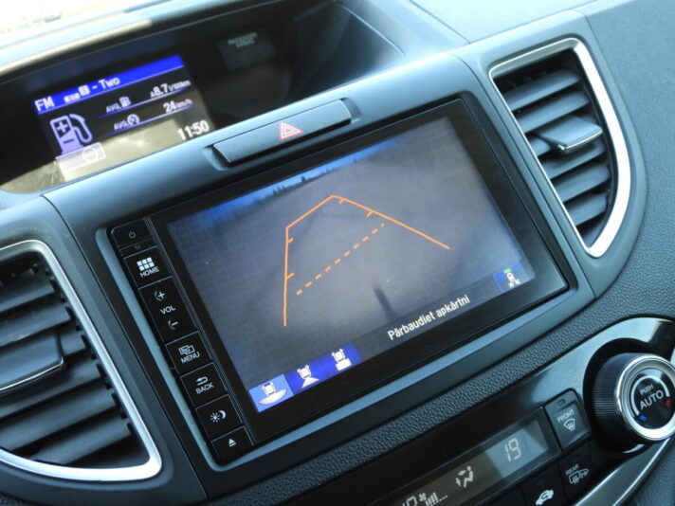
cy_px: 253
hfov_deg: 40.4
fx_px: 916
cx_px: 338
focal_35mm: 47
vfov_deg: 30.9
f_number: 3.2
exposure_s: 1/30
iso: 100
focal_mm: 8.5
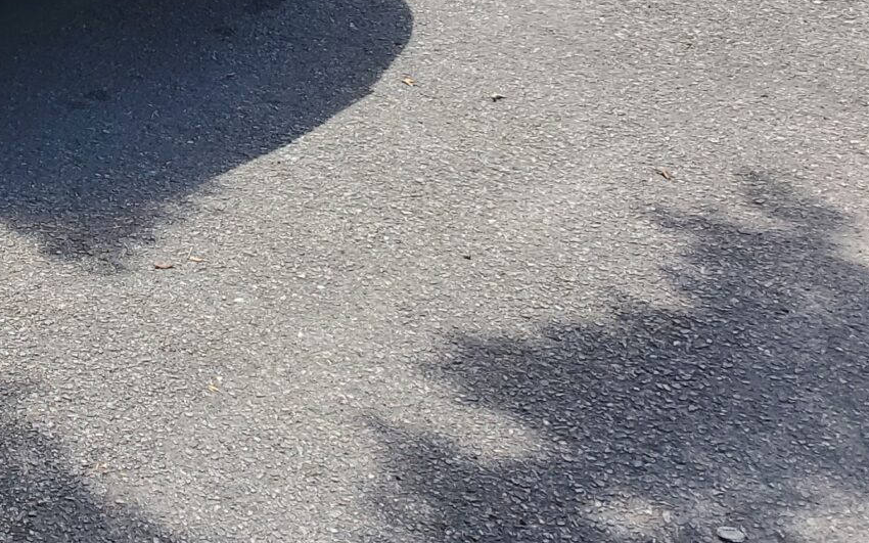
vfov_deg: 14.6
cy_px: -275
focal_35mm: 83
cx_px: -368
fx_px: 1965
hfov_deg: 21.6
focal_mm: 4.3
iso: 50
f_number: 2.4
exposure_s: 1/514
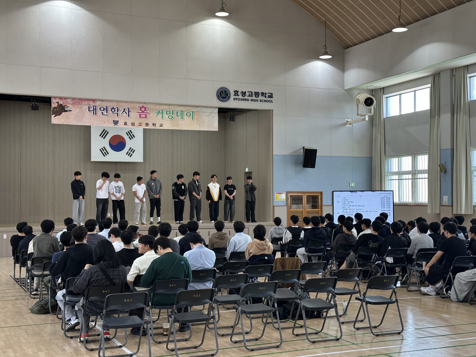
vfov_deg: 30.3
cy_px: 178
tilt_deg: +3.8
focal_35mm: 48
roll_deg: +0.0
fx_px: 660
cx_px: 238
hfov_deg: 39.7
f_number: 1.78
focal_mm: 6.86
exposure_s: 1/120
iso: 100
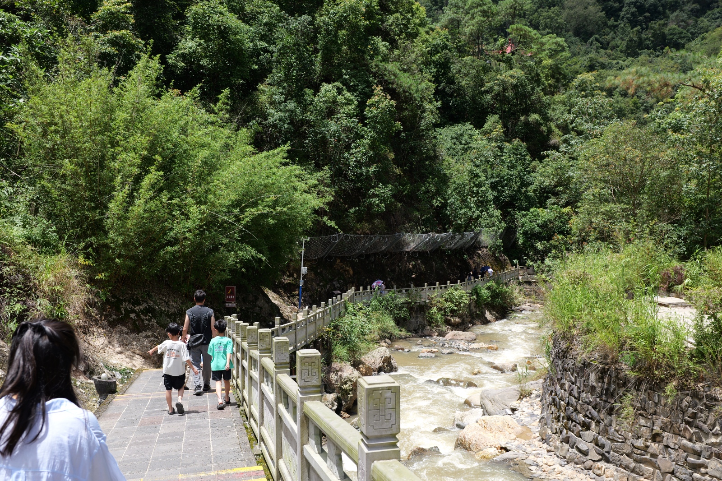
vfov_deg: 42.3
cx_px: 361
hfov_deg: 60.3
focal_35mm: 31
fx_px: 622
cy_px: 240
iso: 100
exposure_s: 1/200
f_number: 6.3
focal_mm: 31
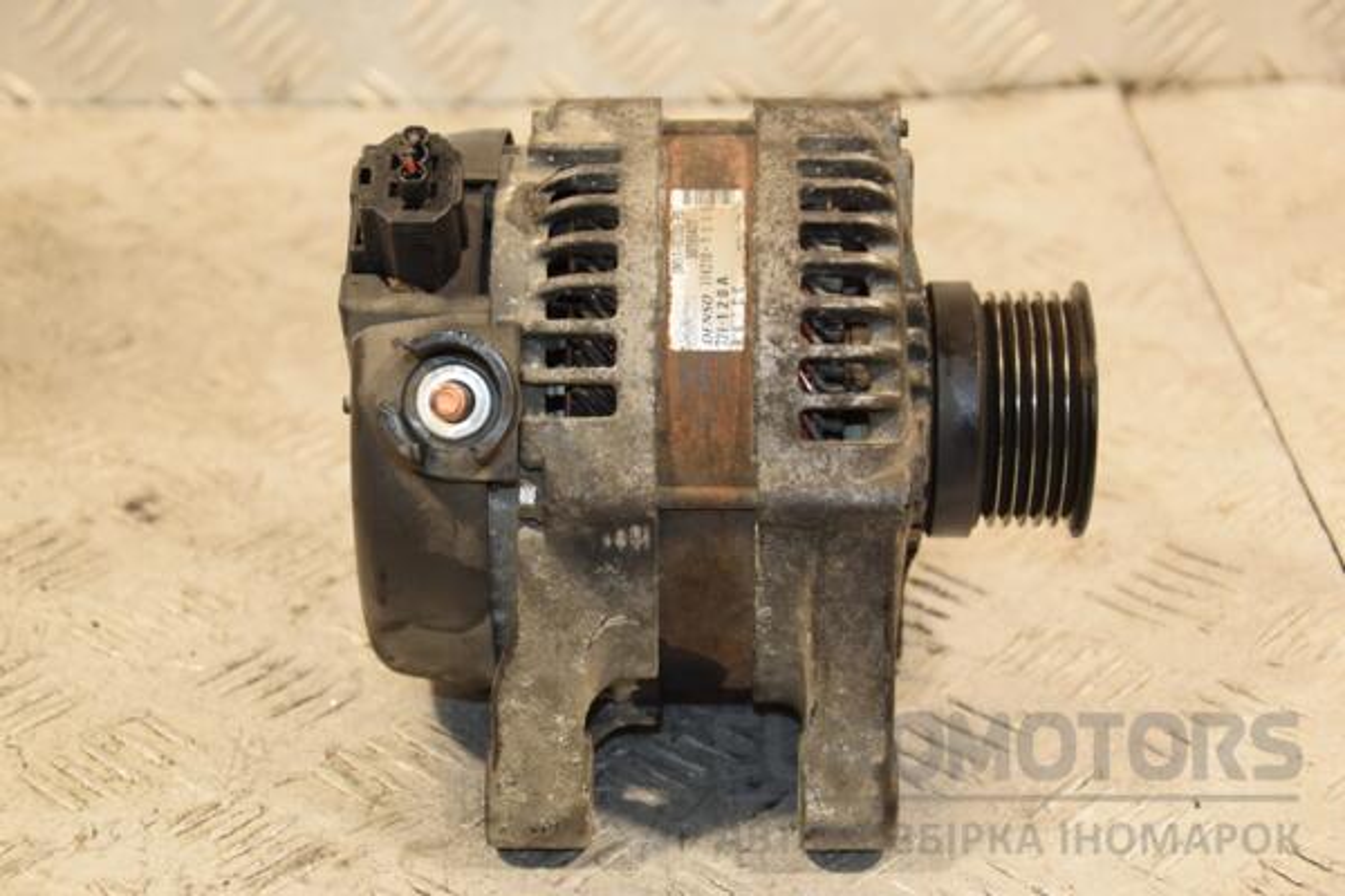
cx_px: 672
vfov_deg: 17.5
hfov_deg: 26.0
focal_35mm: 78
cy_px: 448
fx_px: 2914
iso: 800
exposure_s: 1/100
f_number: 5
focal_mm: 52
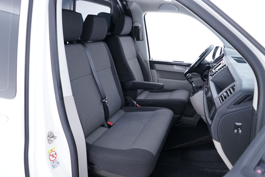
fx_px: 206
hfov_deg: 65.5
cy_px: 88
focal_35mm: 28
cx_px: 132
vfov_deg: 46.4
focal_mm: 28
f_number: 3.5
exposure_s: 1/13
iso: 1250
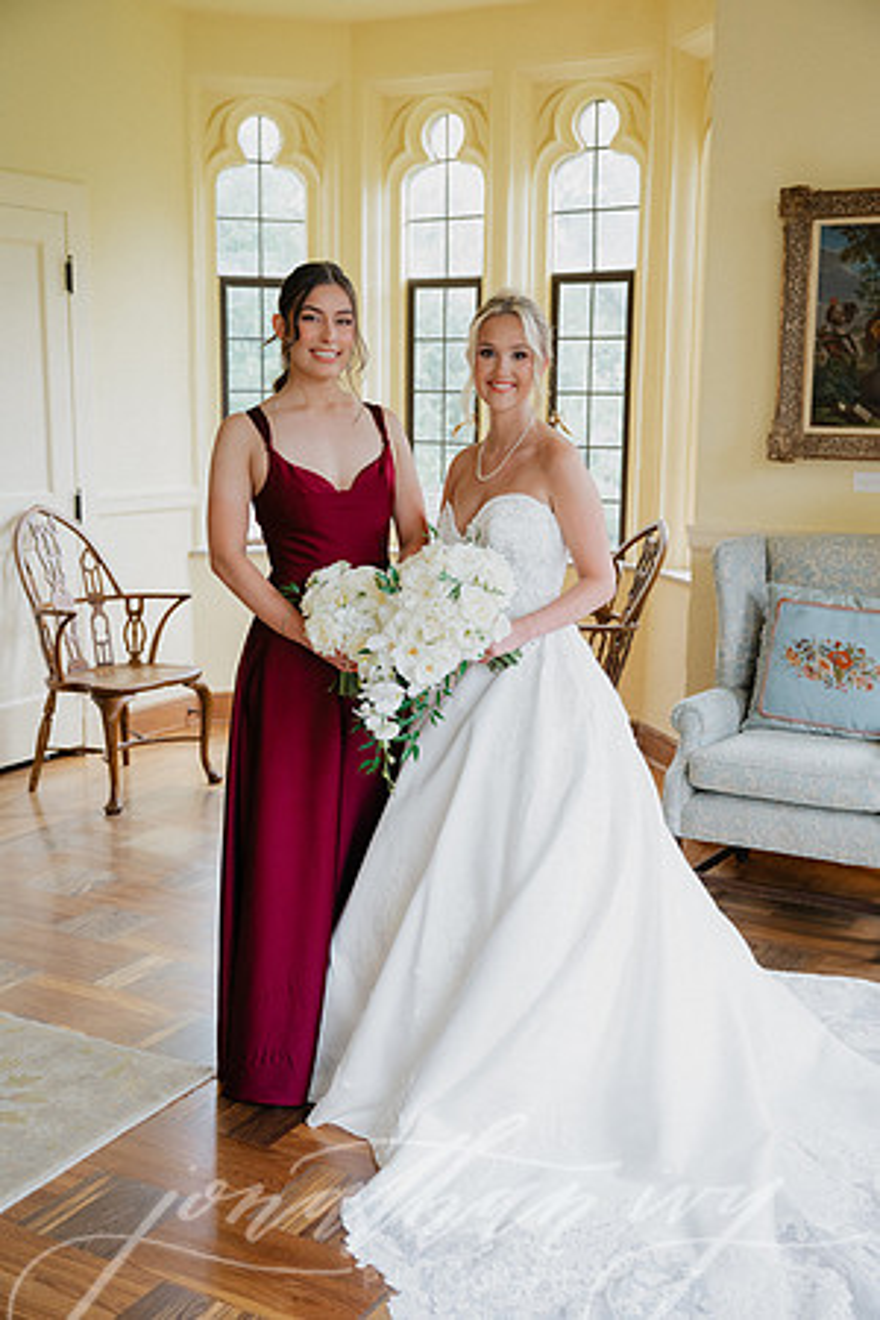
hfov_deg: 33.4
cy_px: 660
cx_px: 440
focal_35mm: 40
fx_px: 1467
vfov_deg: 48.5
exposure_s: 1/200
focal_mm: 40
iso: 1000
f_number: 3.5
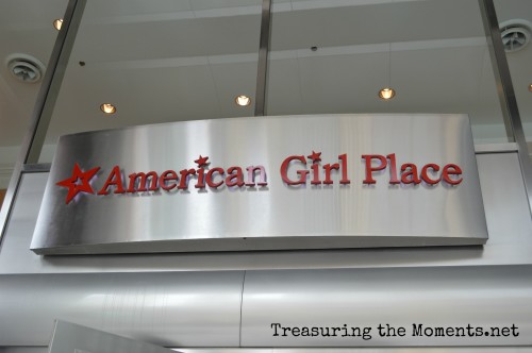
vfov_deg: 34.1
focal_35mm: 39
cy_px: 176
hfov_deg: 49.6
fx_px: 576
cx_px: 266
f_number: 5
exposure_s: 1/100
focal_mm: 26
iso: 400
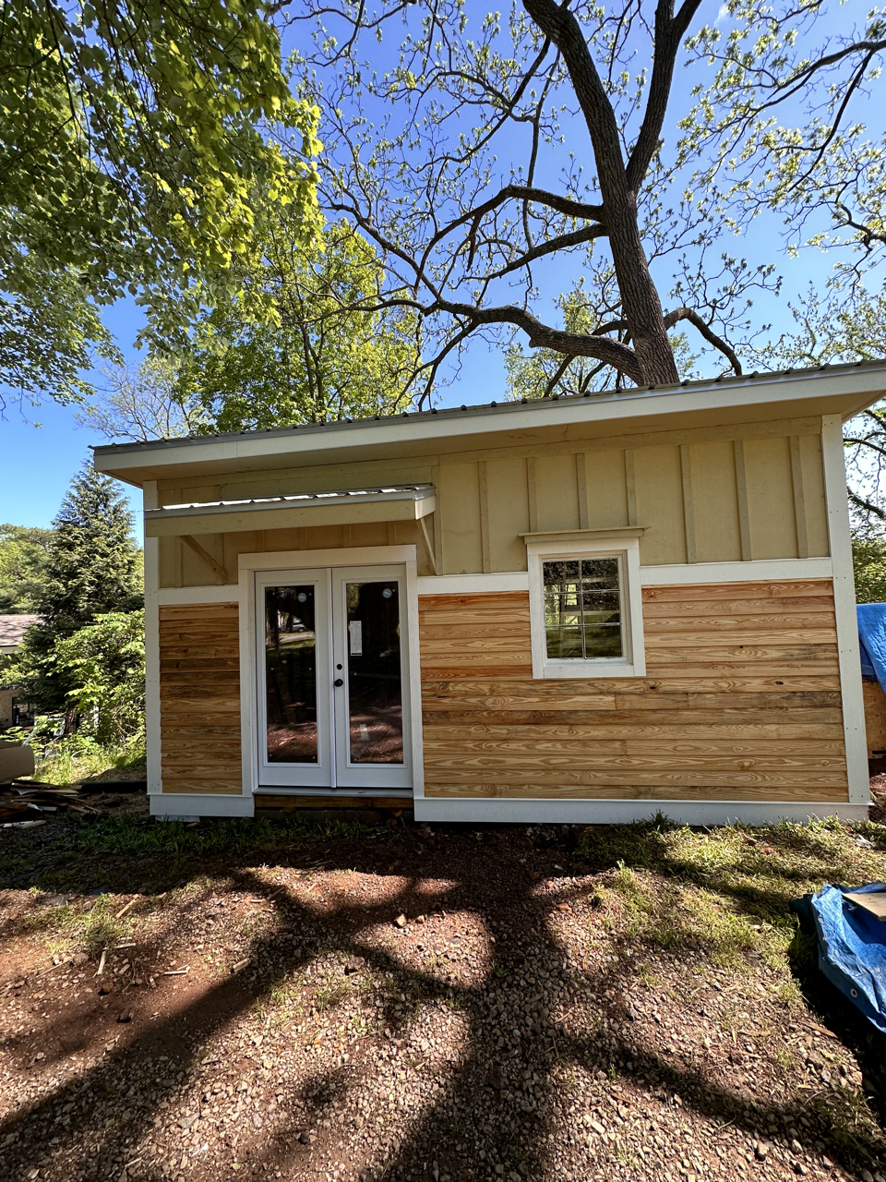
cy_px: 591
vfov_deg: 102.1
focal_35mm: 14
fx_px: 478
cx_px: 443
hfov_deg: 85.7
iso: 40
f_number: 2.2
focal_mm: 2.22
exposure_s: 1/239
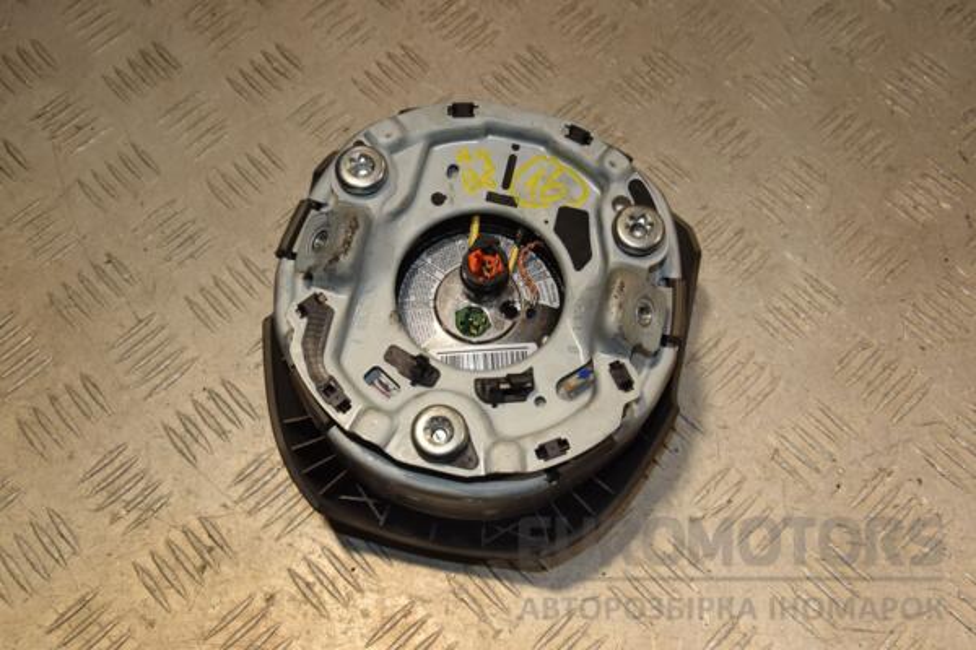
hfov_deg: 49.6
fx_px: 1057
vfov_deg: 34.2
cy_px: 325
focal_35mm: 39
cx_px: 488
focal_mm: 26
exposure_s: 1/200
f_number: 8
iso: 800
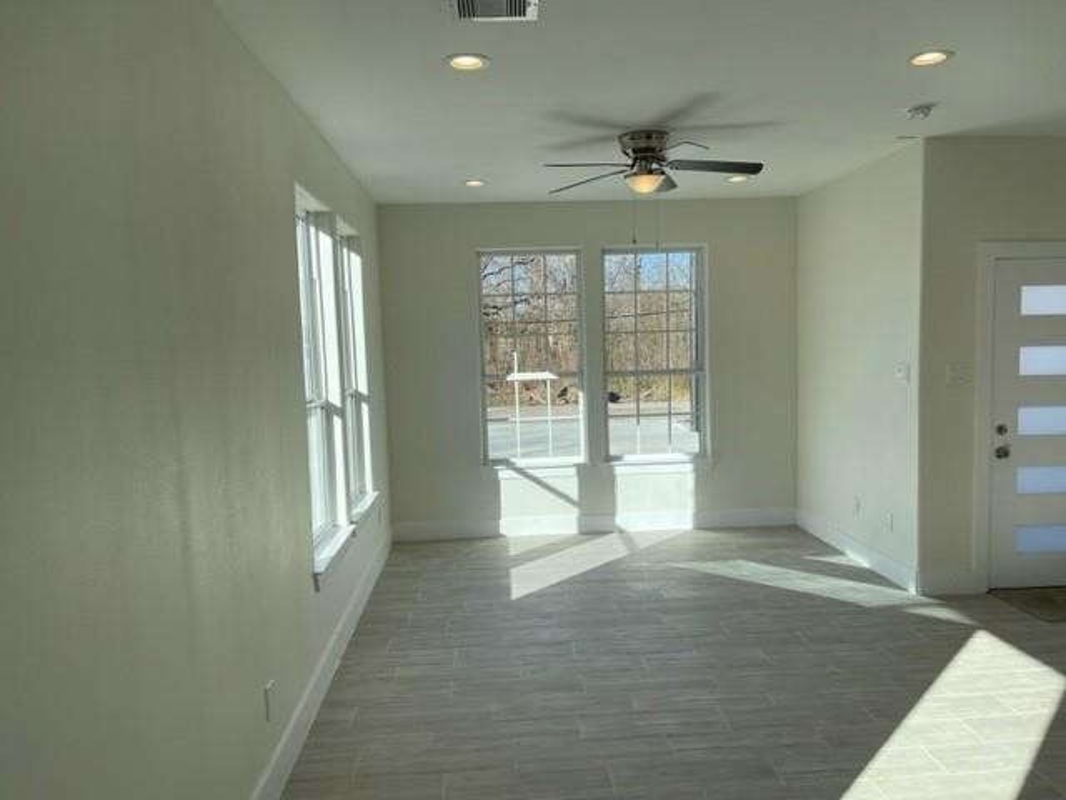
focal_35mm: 26
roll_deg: +1.1
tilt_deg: -5.4
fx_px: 801
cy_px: 400
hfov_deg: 67.3
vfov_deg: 53.1
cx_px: 533
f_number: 1.6
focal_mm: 5.1
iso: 32
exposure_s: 1/1140
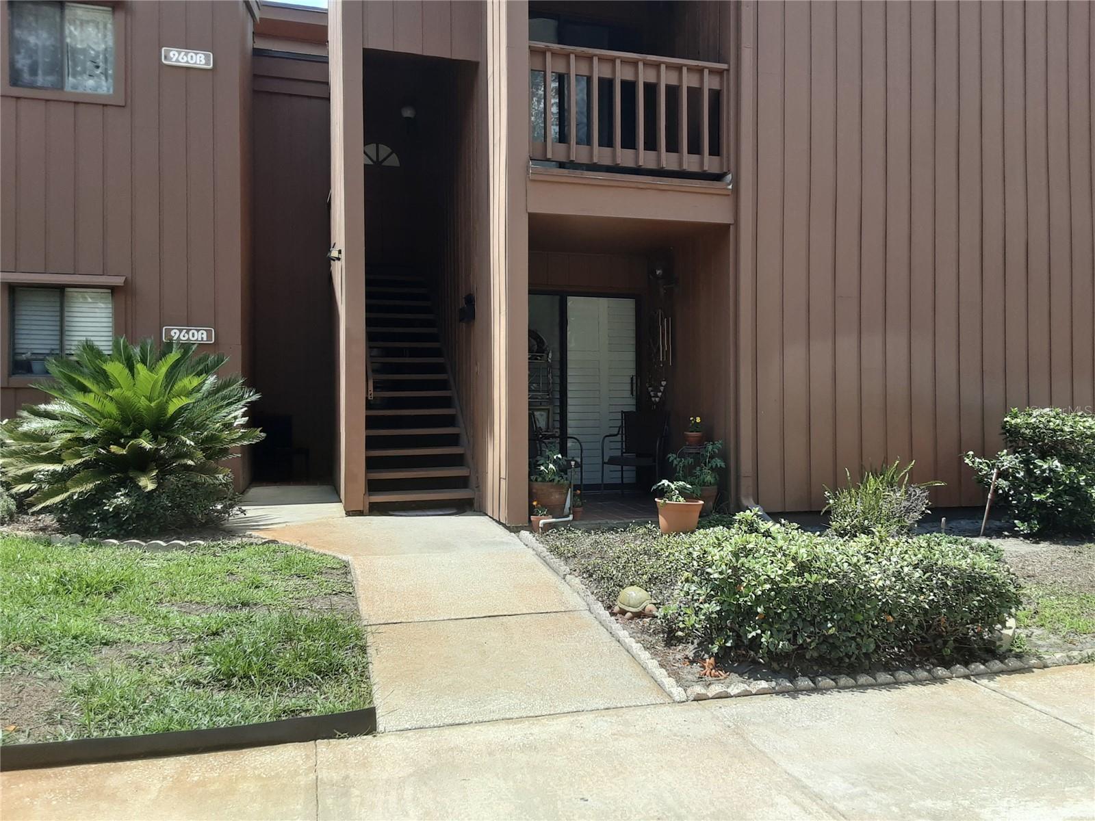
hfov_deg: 63.4
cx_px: 548
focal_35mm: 28
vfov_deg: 49.7
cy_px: 410
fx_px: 886
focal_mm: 2.9
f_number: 1.9
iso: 40
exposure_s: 1/943
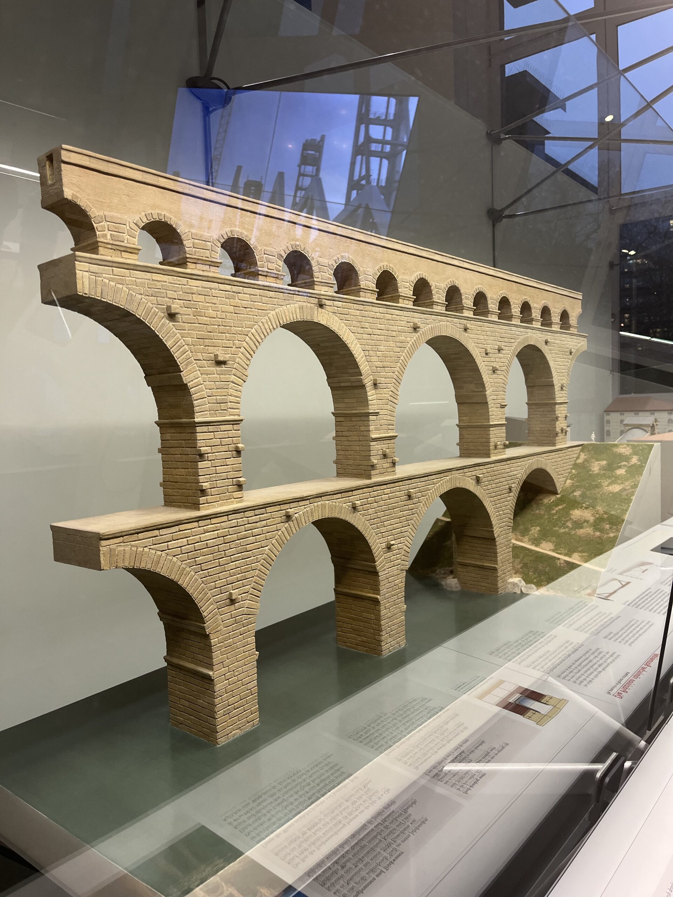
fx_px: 674
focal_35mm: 26
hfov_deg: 53.1
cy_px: 448
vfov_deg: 67.3
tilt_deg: -4.2
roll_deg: +2.1
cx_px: 336
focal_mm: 5.1
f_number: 1.6
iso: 125
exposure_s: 1/100
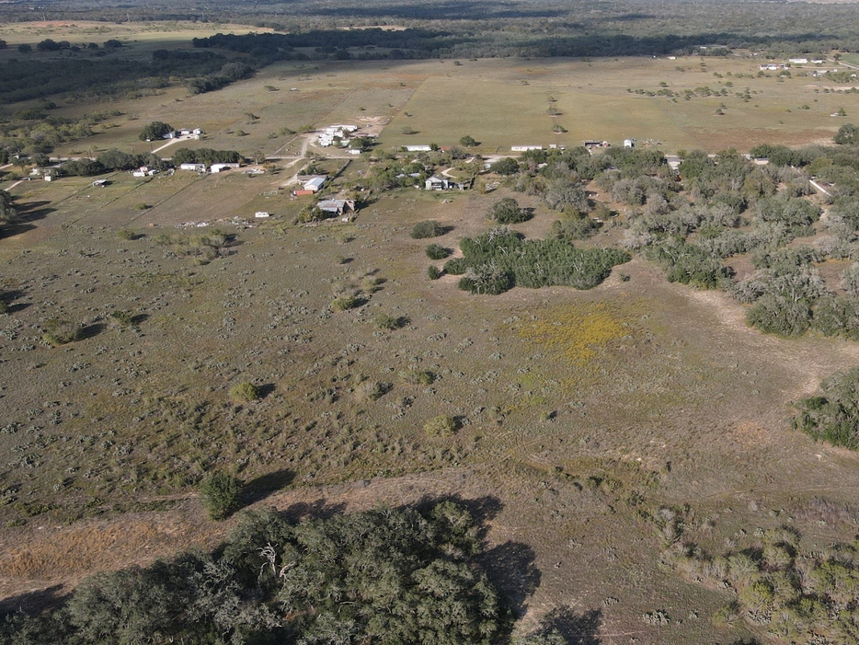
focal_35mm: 37
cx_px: 541
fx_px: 918
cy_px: 452
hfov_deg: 49.6
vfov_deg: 38.1
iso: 100
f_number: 2.8
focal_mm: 4.5
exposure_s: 1/640
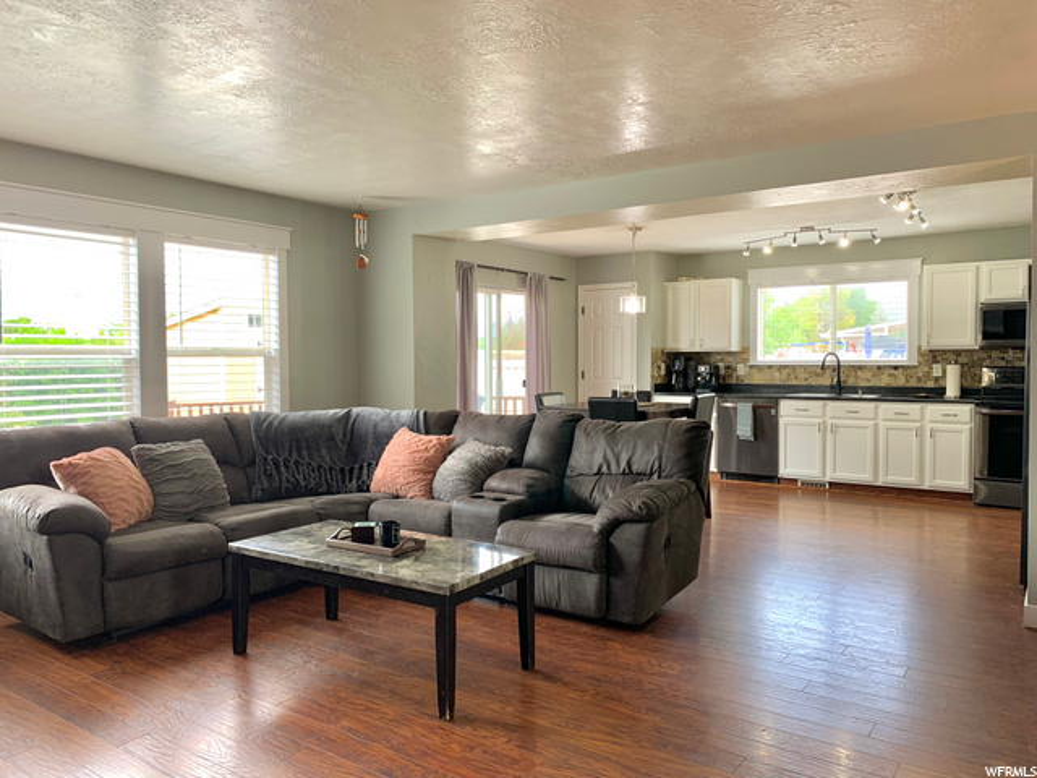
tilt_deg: -2.8
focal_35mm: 26
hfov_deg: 67.3
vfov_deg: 53.1
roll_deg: -0.1
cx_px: 518
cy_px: 389
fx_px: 779
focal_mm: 4.25
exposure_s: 1/121
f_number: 1.8
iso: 50
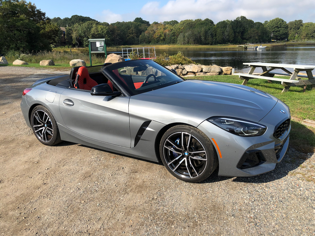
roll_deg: +0.8
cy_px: 118
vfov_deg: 49.7
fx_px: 255
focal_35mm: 28
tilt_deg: -17.1
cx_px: 158
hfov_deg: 63.4
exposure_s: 1/1245
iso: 20
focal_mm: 3.99
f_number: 1.8
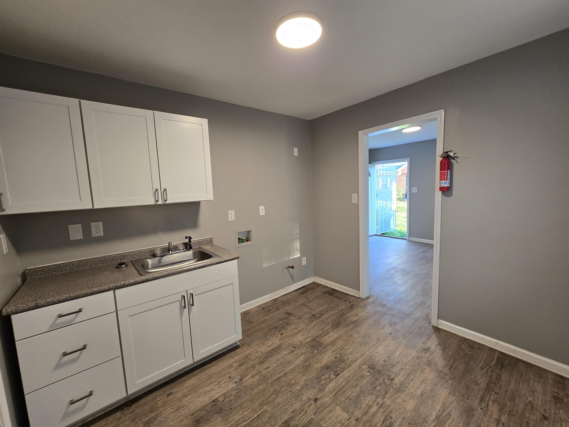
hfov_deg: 106.2
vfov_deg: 89.9
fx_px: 214
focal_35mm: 13
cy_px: 214
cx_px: 284
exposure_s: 1/60
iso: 200
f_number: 2.2
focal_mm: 2.2
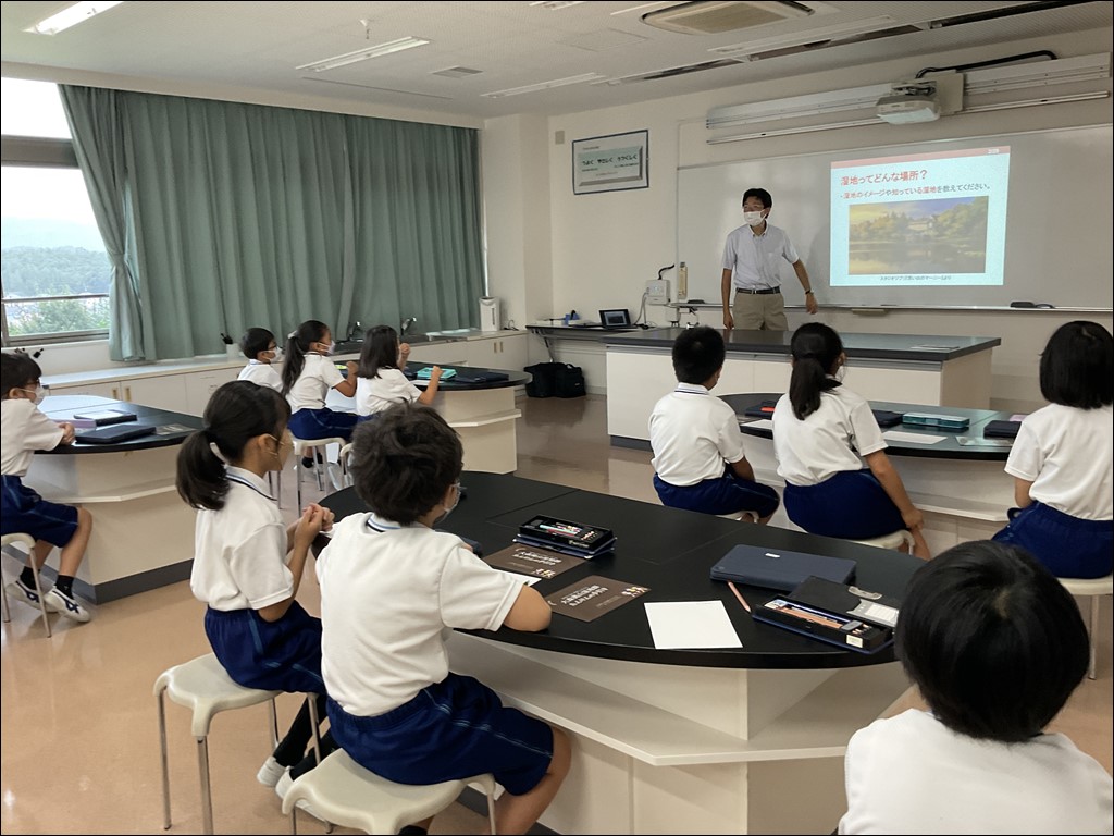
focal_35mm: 29
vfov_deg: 48.2
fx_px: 933
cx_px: 557
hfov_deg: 61.7
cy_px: 418
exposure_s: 1/60
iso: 80
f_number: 1.8
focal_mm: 3
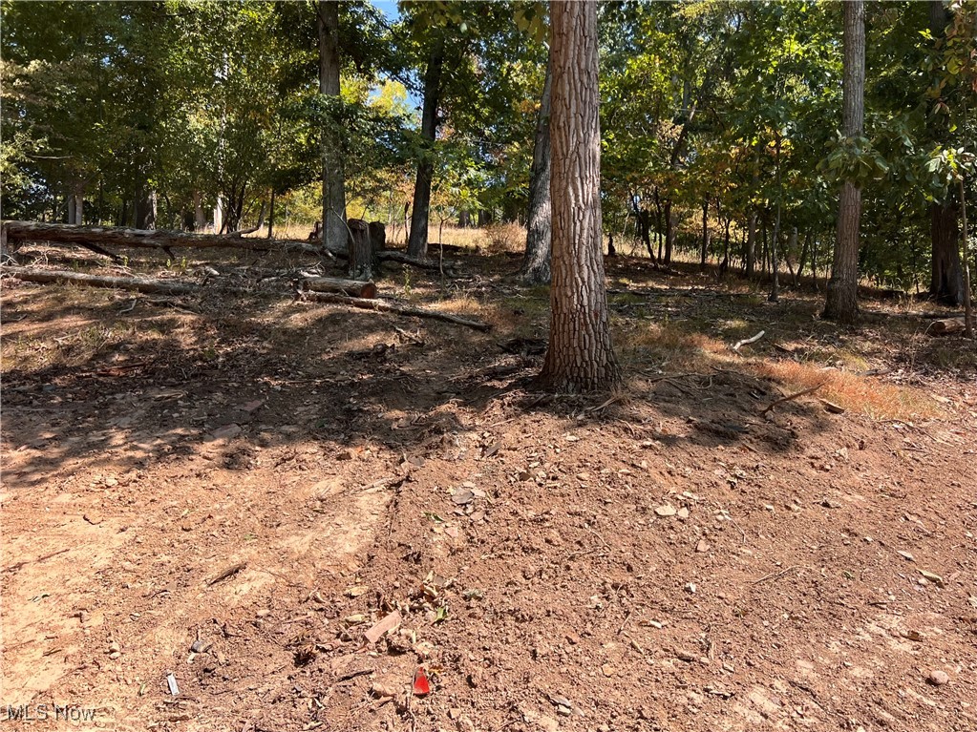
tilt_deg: +8.0
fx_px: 734
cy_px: 366
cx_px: 488
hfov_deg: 67.3
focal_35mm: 26
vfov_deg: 53.1
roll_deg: -2.4
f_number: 1.5
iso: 50
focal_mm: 5.7
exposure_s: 1/1724
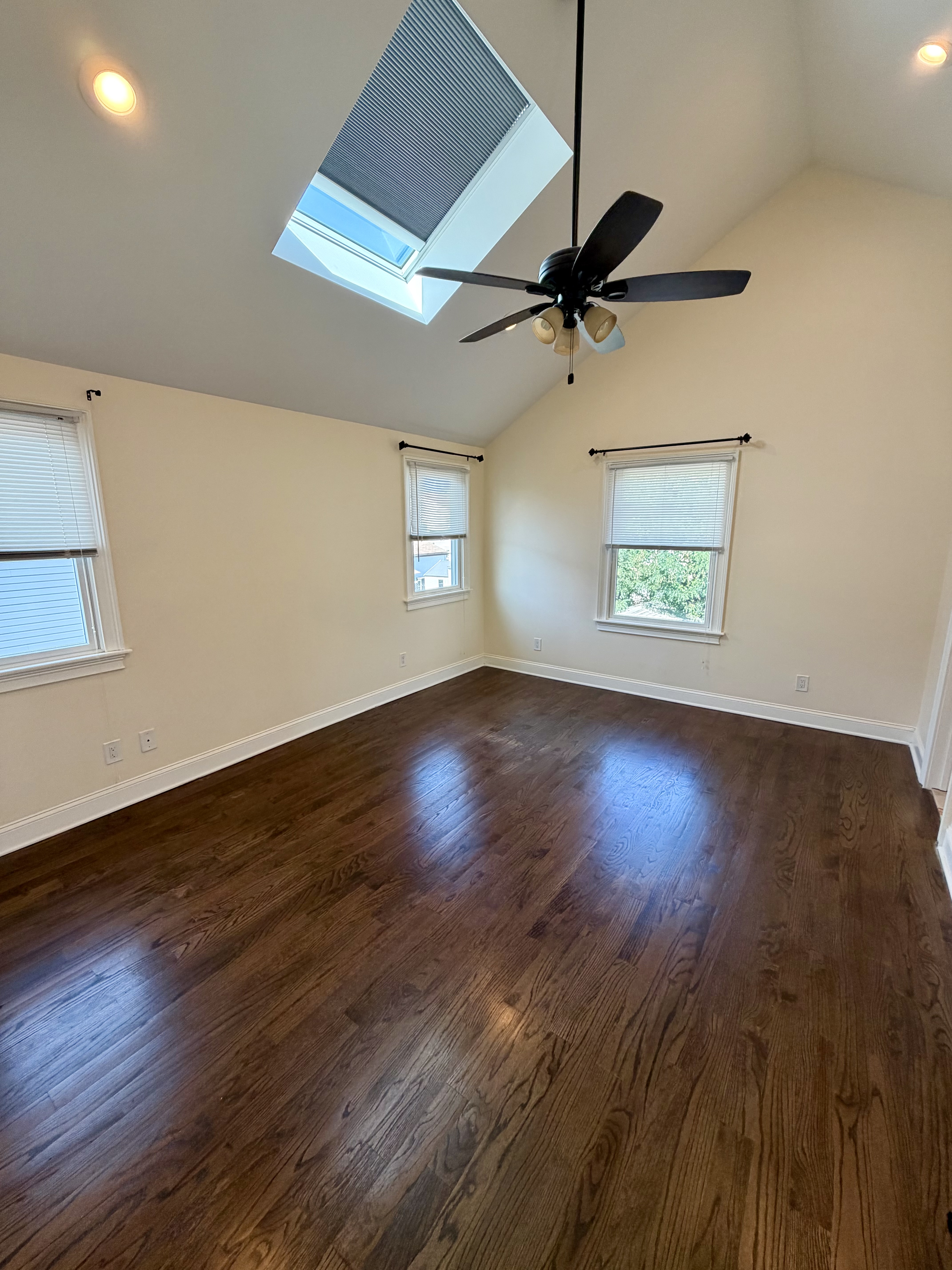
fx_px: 513
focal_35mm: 14
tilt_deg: -12.8
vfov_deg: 102.1
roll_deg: +0.7
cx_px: 476
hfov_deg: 85.7
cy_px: 635
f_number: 2.2
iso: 160
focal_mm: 2.22
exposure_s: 1/120
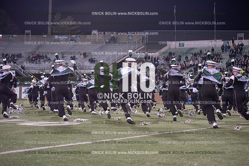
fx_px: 484
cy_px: 83
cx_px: 124
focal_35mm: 70
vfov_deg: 19.5
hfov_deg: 28.8
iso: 5000
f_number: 3.2
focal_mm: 70
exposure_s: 1/1250
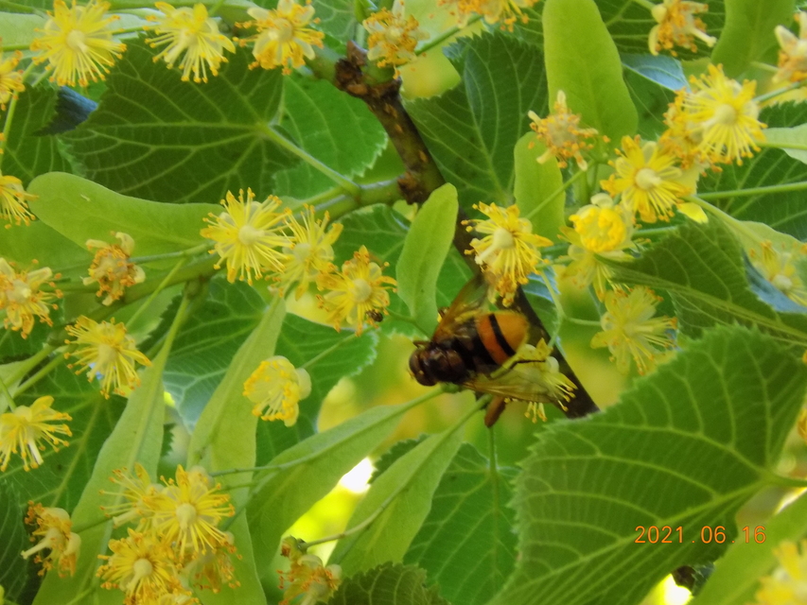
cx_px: 404
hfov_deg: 5.5
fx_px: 8347
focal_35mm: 358
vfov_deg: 4.2
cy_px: 302
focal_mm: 63.7
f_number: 5.9
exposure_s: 1/60
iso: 360
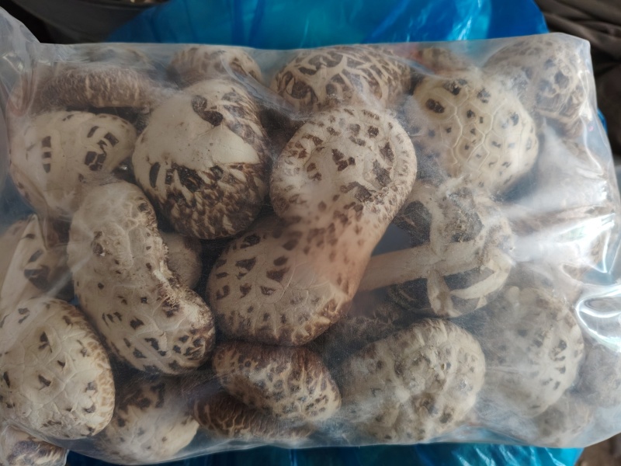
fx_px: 466
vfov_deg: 53.1
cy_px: 233
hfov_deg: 67.3
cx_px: 310
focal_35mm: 26
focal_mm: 4.84
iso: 853
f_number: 1.88
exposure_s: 1/33.3
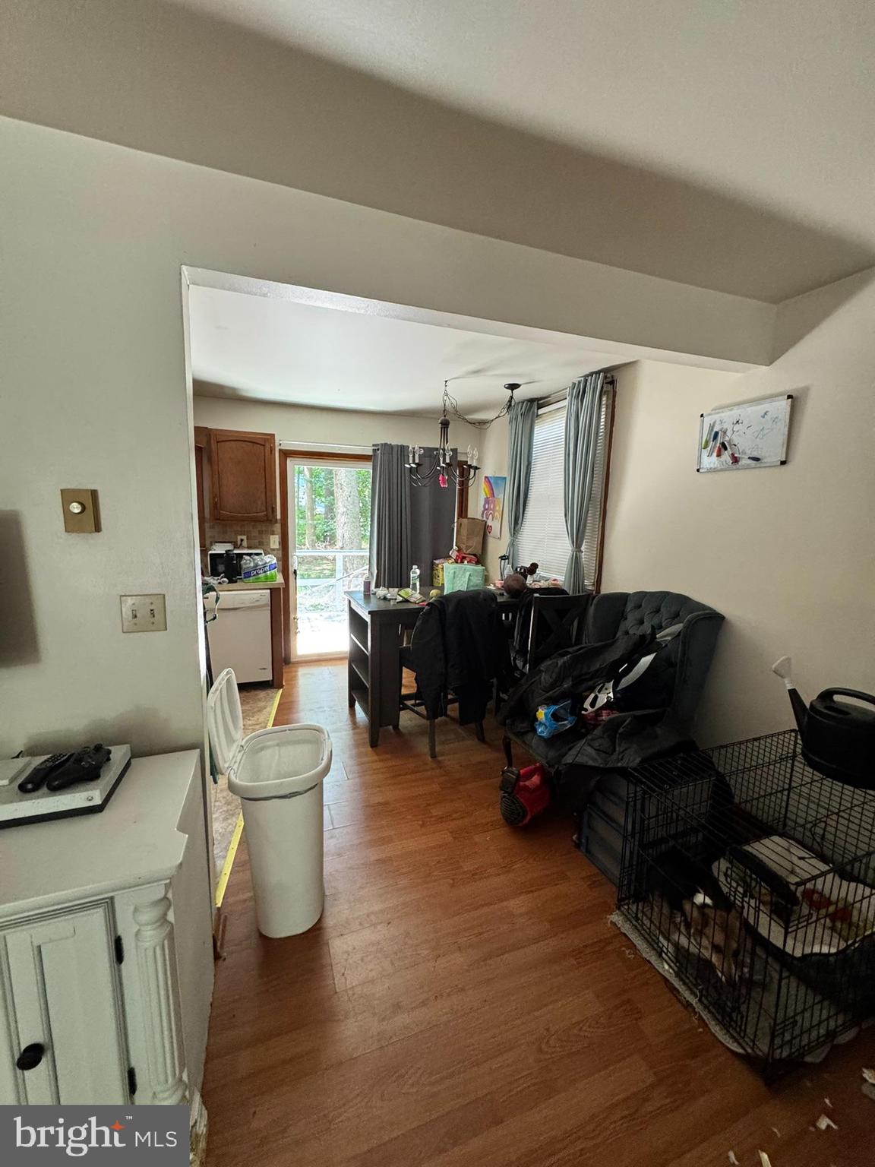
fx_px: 472
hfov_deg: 85.7
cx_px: 438
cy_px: 584
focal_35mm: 14
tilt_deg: -10.2
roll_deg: +0.5
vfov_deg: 102.1
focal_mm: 2.22
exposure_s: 1/60
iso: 400
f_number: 2.2
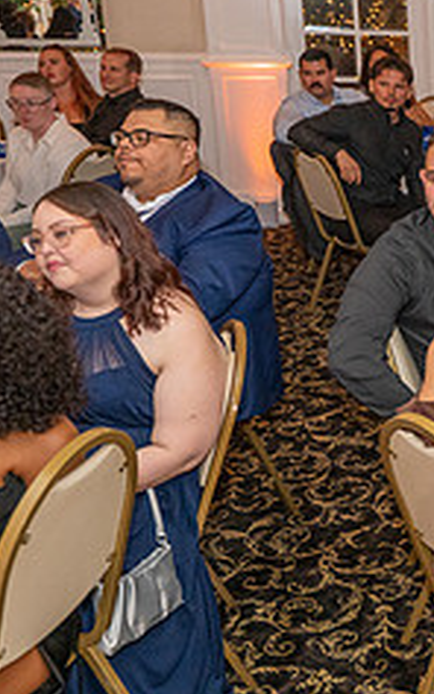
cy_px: 312
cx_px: 798
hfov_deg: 17.3
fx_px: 1136
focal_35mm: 60
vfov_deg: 34.0
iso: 2000
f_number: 2.8
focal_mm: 24
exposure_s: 1/200
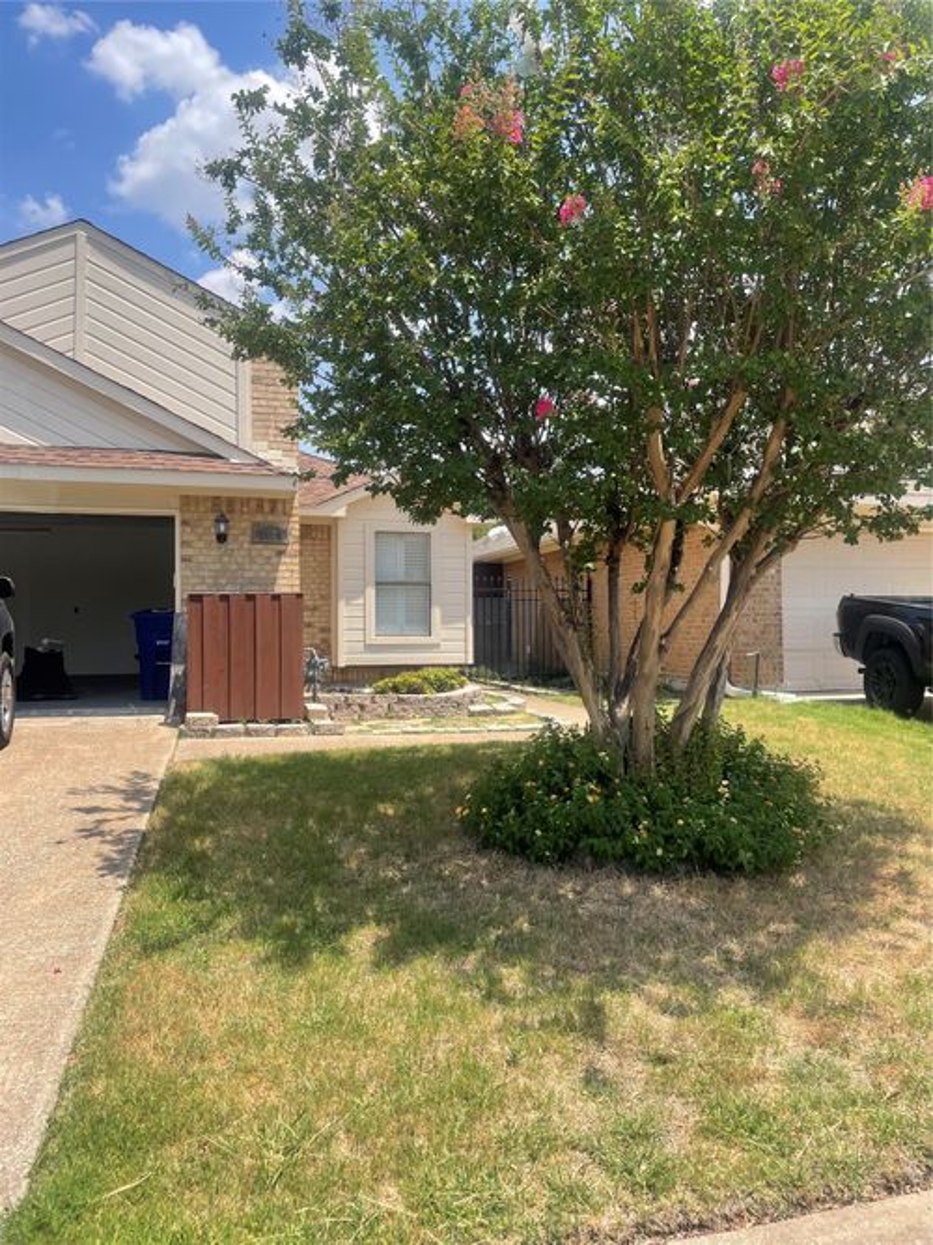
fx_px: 935
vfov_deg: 67.3
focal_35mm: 26
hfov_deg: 53.0
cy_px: 622
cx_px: 466
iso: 32
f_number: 1.6
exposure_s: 1/2174
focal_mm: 4.2
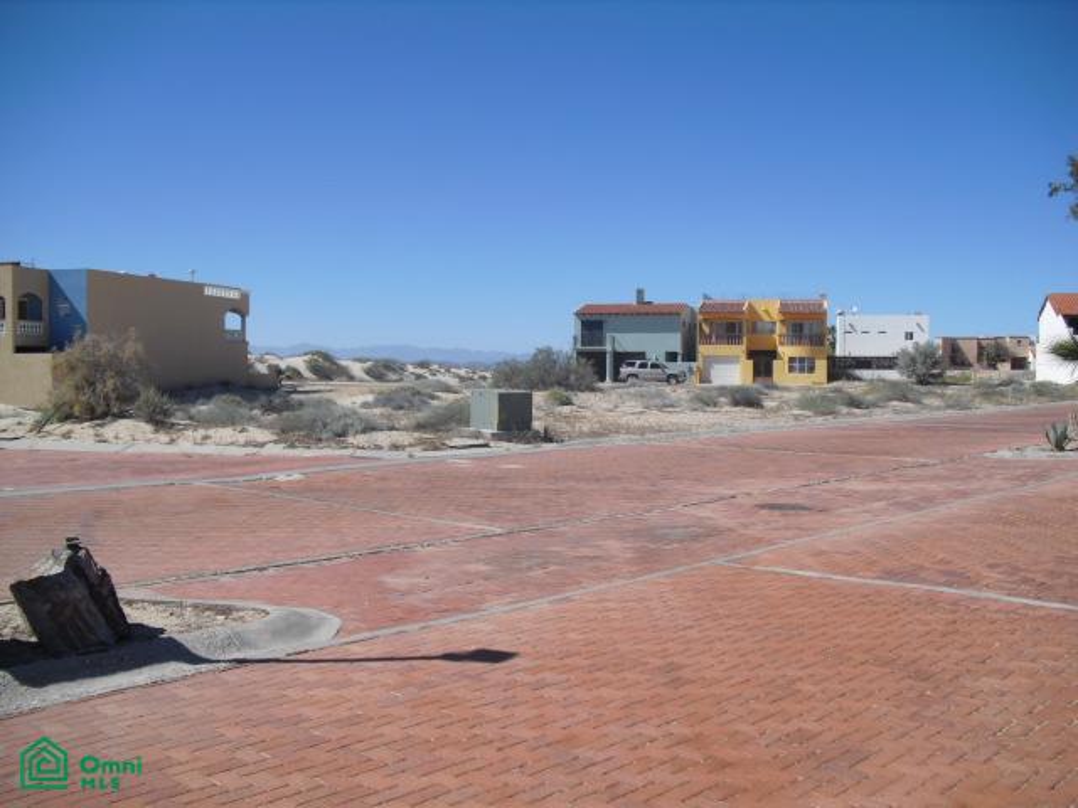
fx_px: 1121
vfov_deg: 39.7
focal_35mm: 36
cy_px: 404
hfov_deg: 51.4
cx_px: 539
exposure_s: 1/200
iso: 64
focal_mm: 6.3
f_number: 7.8
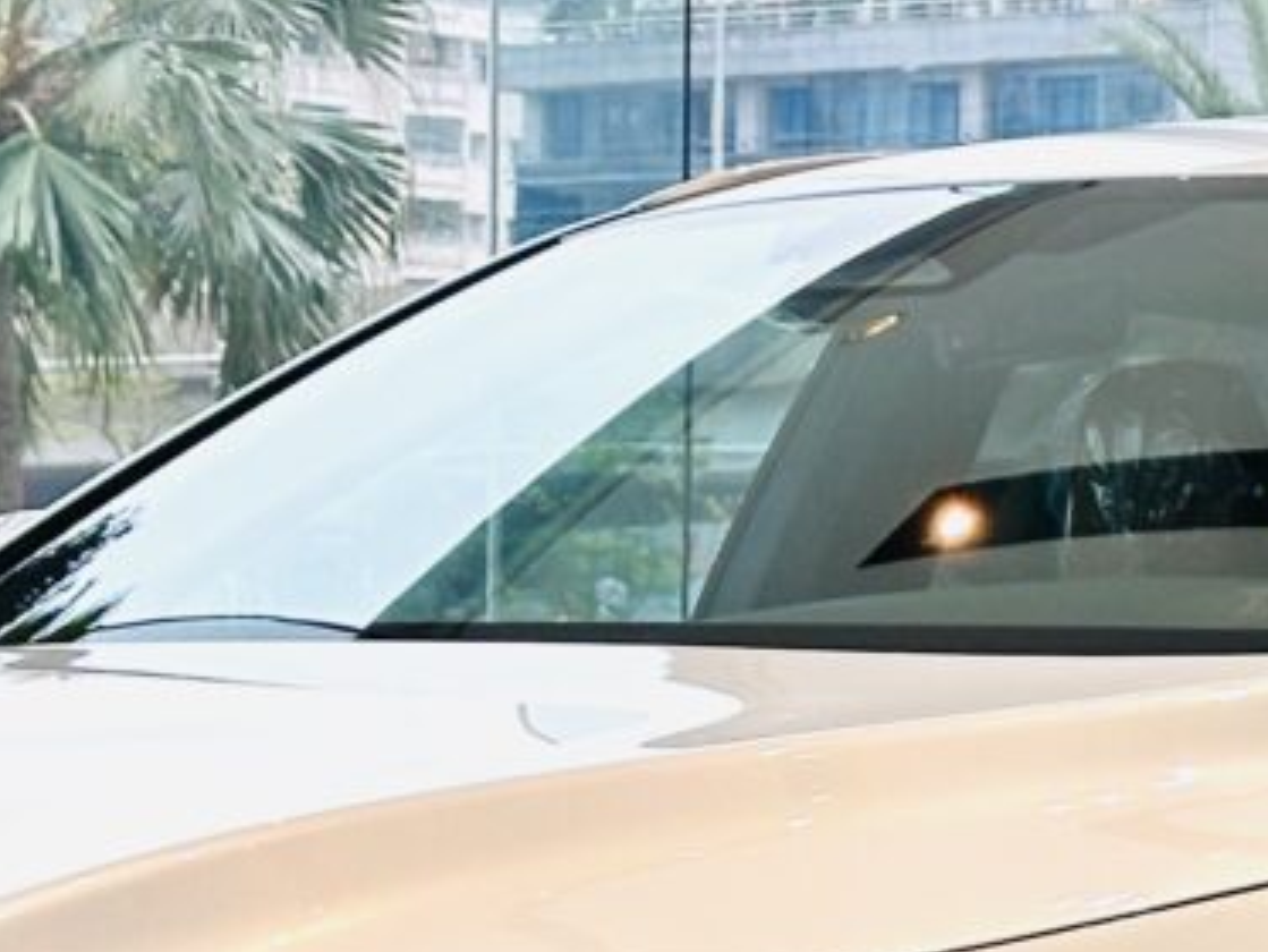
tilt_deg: -1.3
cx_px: 758
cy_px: 945
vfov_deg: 7.2
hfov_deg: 9.6
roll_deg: -0.4
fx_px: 7548
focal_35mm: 206
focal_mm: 6.86
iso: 64
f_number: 1.78
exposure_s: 1/310
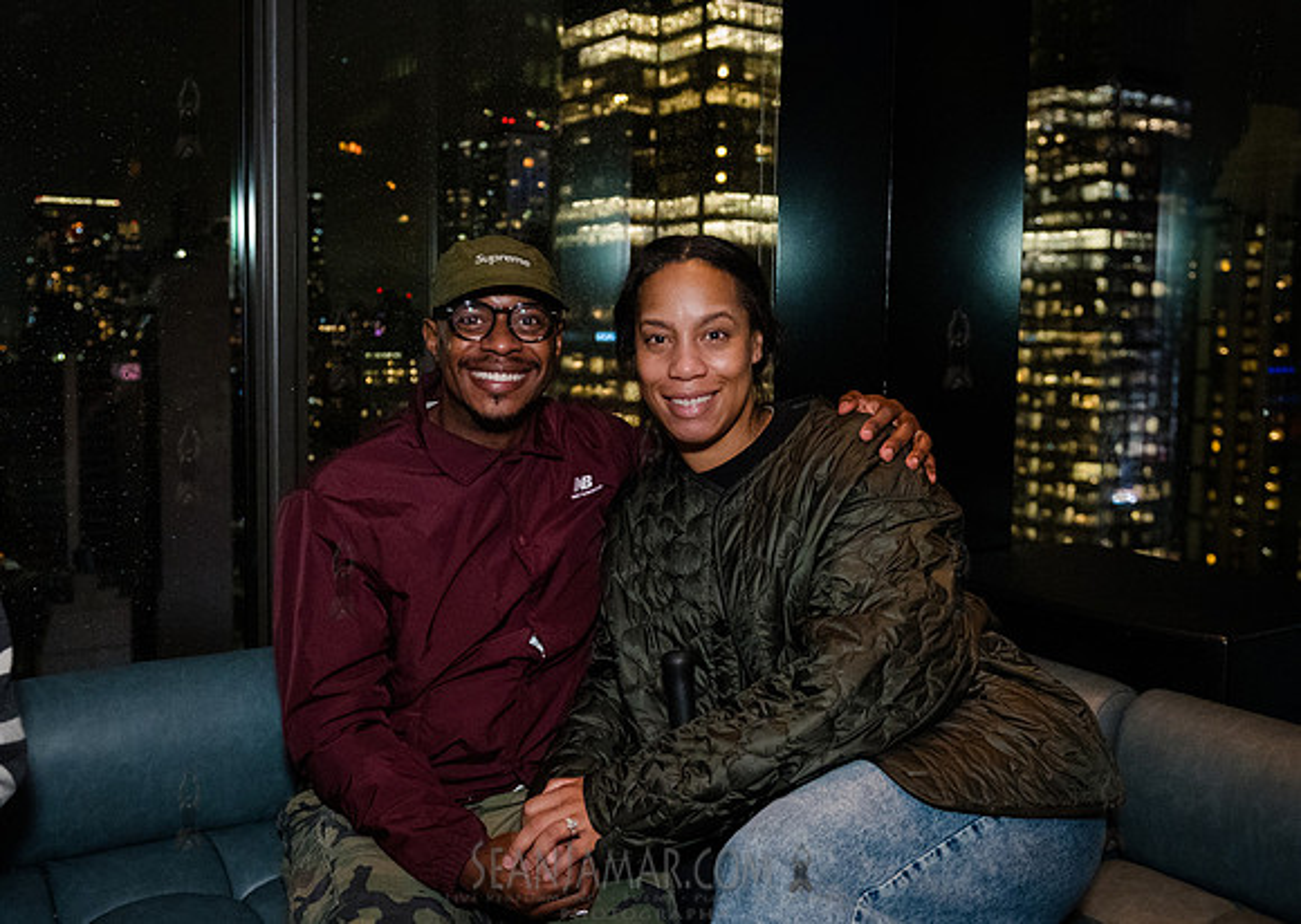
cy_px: 414
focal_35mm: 34
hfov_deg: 54.7
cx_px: 590
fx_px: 1254
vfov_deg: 40.4
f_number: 3.5
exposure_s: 1/320
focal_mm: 28
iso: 12800
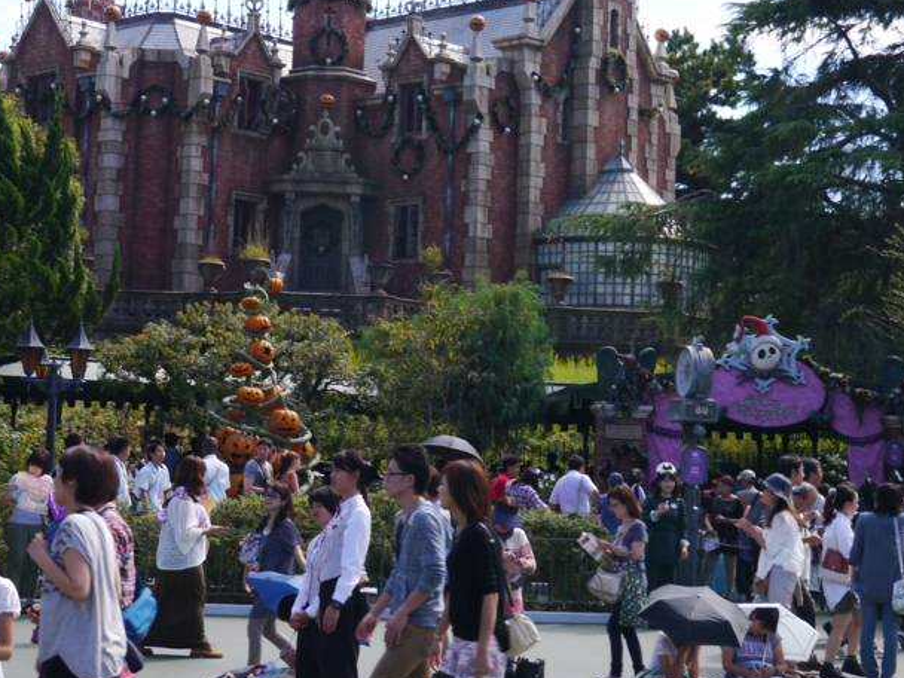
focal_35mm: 79
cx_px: 340
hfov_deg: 24.6
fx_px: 2063
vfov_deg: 18.6
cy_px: 239
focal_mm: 30
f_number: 7.1
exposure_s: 1/200
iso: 160
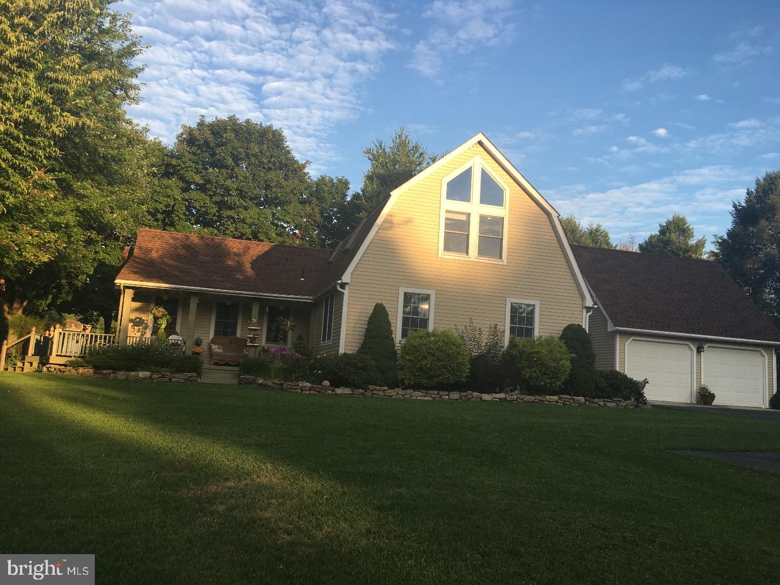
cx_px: 390
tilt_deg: +7.6
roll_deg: -3.5
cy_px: 292
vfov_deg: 48.2
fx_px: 653
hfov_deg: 61.7
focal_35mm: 29
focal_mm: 4.15
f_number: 2.2
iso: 25
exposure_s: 1/420
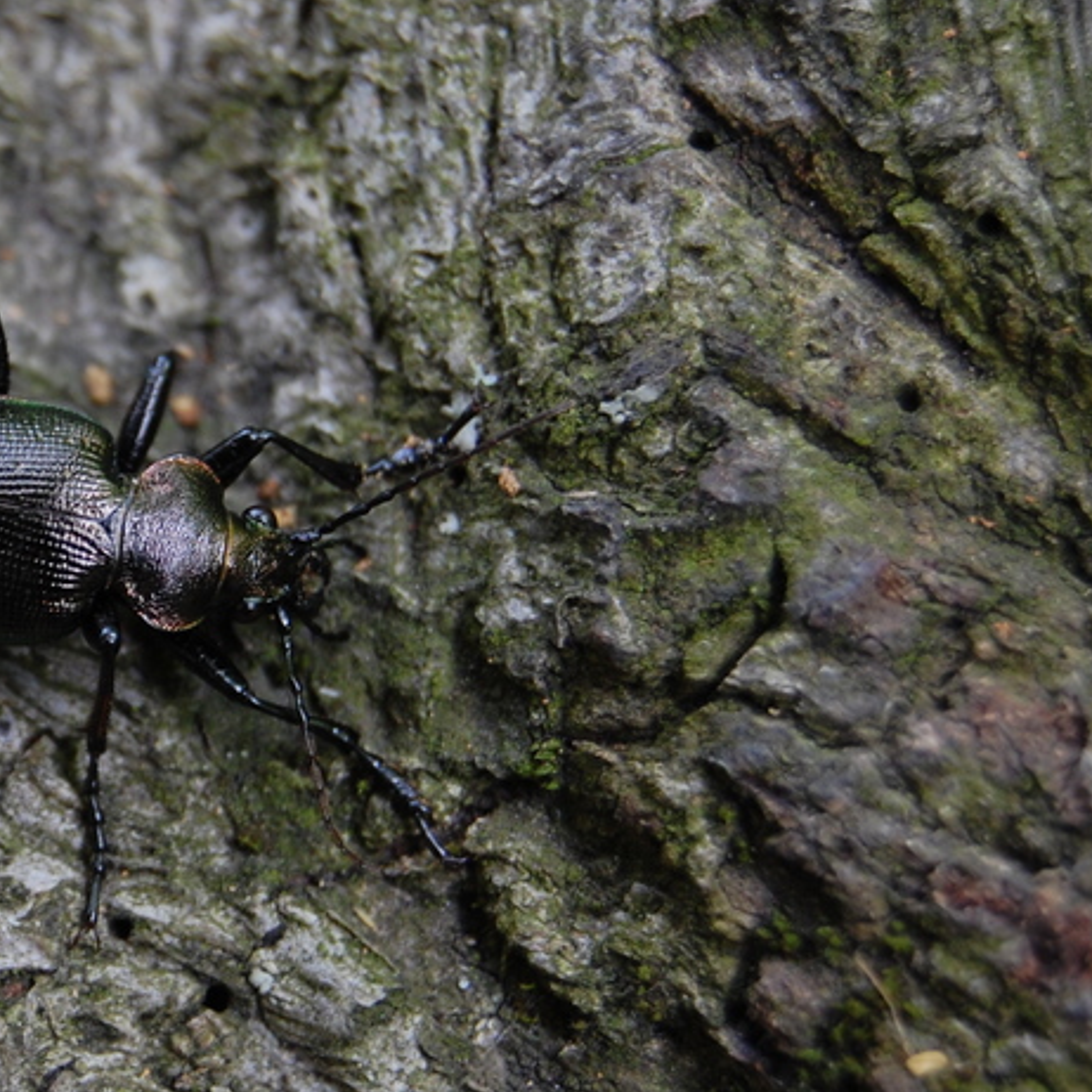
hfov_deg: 11.8
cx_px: -5
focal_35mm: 146
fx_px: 5207
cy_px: 506
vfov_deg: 12.0
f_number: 5.6
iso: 450
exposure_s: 1/30
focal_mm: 55
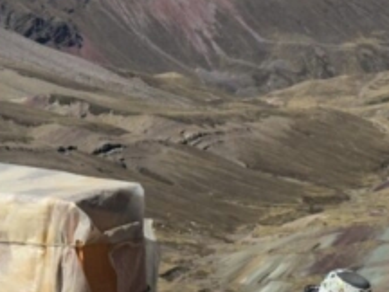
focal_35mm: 142
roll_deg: +2.0
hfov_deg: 13.8
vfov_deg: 10.3
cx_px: 362
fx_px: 1596
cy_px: 364
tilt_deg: -17.0
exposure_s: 1/7092
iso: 64
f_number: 1.78
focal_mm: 6.86
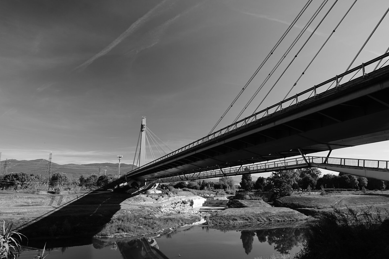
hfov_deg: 71.1
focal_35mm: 25
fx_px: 270
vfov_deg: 51.3
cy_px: 131
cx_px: 223
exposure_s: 1/80
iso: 80
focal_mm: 20
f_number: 6.3
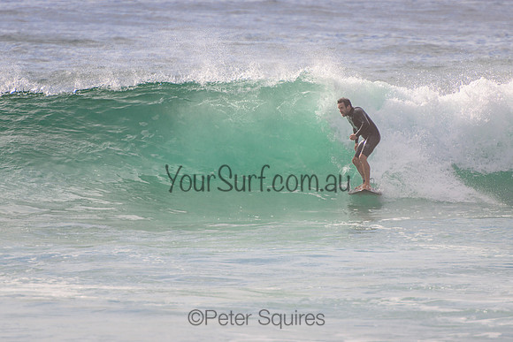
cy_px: 148
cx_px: 247
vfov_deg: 2.5
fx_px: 7841
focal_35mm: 550
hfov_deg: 3.7
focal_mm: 400
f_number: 5.6
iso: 160
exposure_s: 1/2000
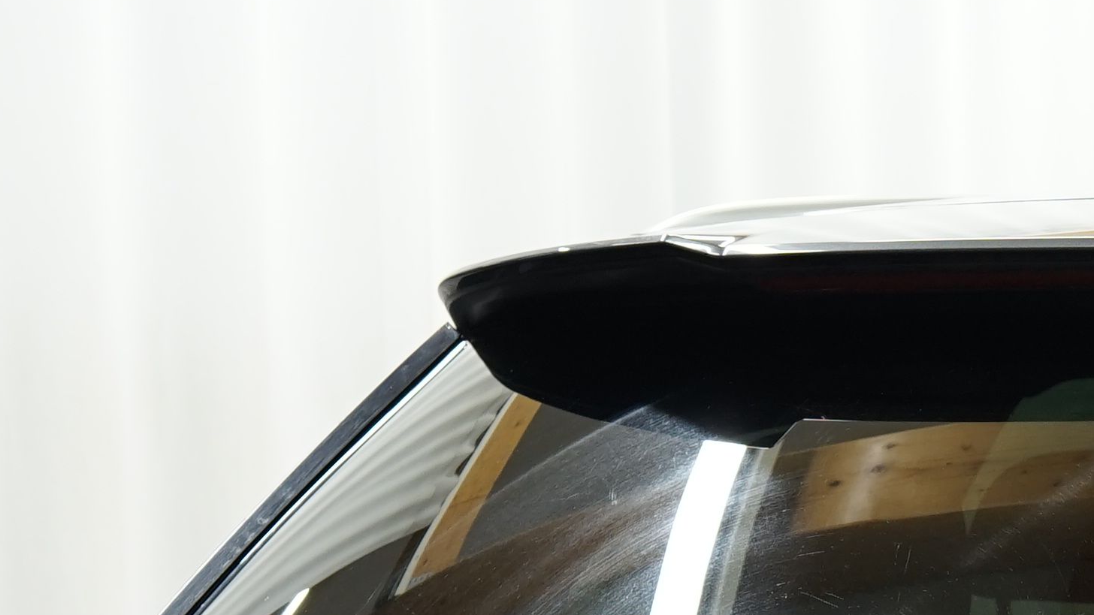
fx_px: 7136
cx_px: 1620
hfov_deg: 8.6
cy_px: 1046
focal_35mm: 246
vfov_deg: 4.9
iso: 500
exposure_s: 1/20
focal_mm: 57
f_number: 4.5
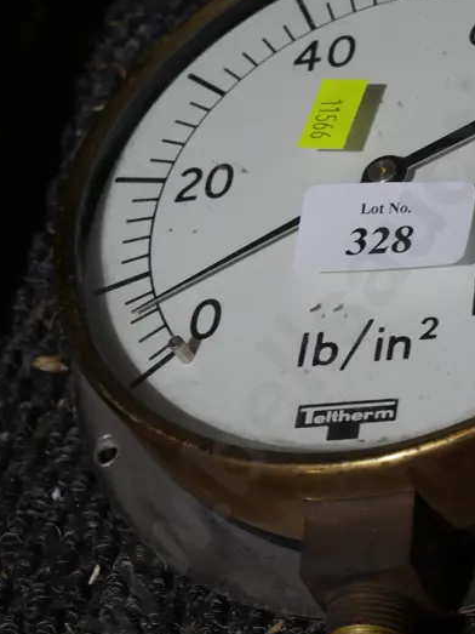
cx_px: 418
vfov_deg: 20.8
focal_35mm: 94
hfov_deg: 15.6
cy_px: 216
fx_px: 1721
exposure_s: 1/60
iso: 200
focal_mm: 24
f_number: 5.2
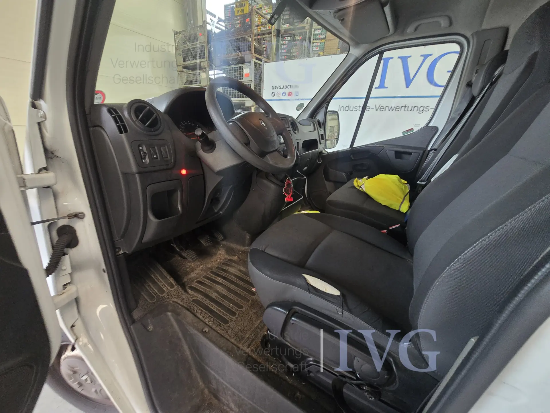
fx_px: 207
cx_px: 275
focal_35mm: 13
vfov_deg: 89.9
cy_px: 206
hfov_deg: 106.2
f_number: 2.2
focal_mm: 2.2
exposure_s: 1/50
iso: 400
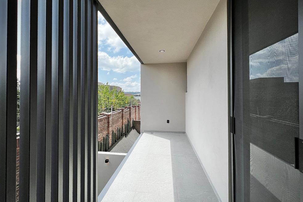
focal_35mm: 14
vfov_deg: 81.1
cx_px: 148
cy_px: 95
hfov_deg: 104.2
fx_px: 118
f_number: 1.8
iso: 32
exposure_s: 1/1325
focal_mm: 1.57
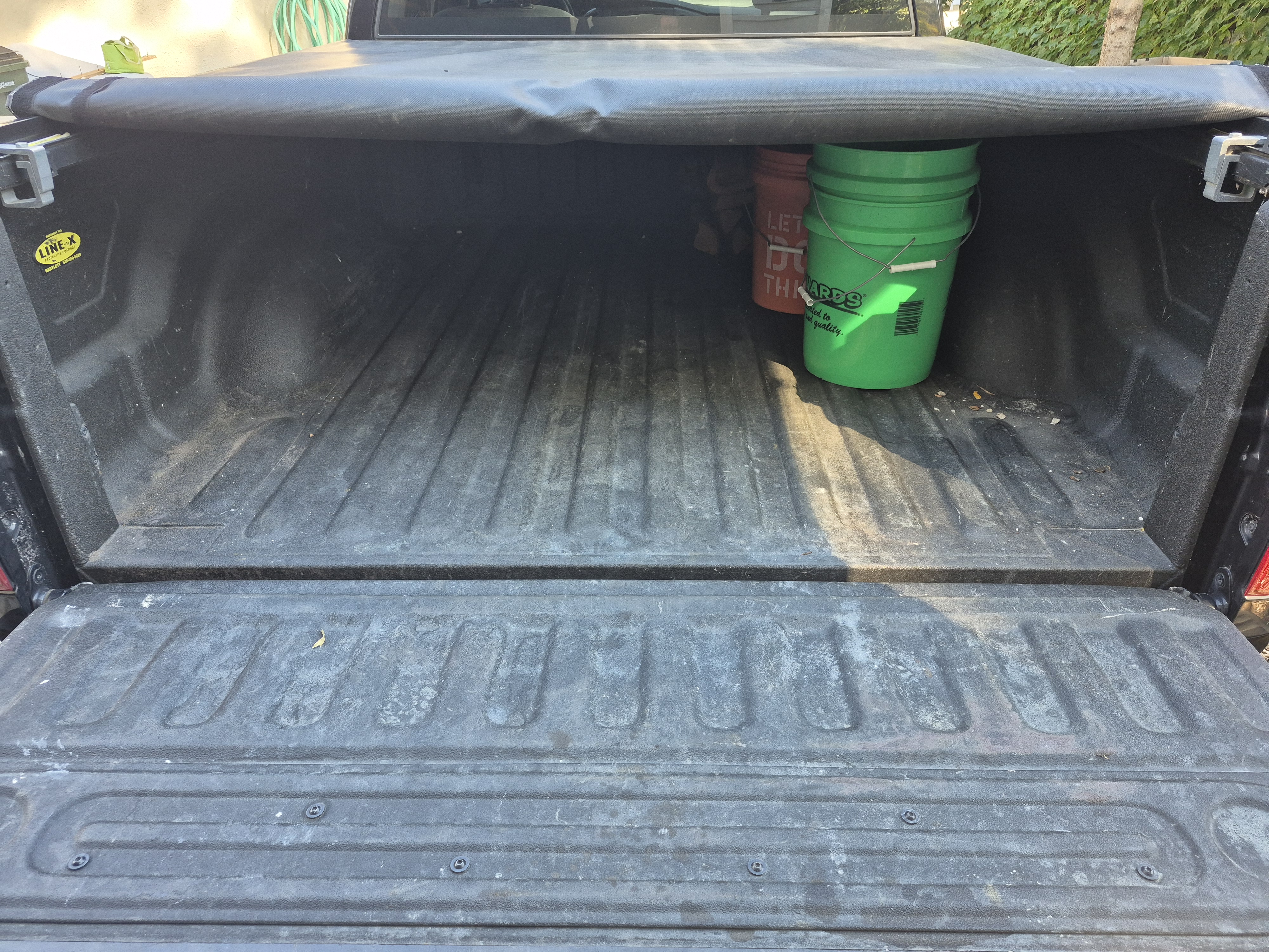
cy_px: 476
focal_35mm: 23
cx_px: 634
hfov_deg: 73.9
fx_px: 843
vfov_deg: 58.9
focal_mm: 5.4
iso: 160
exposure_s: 1/180
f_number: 1.8
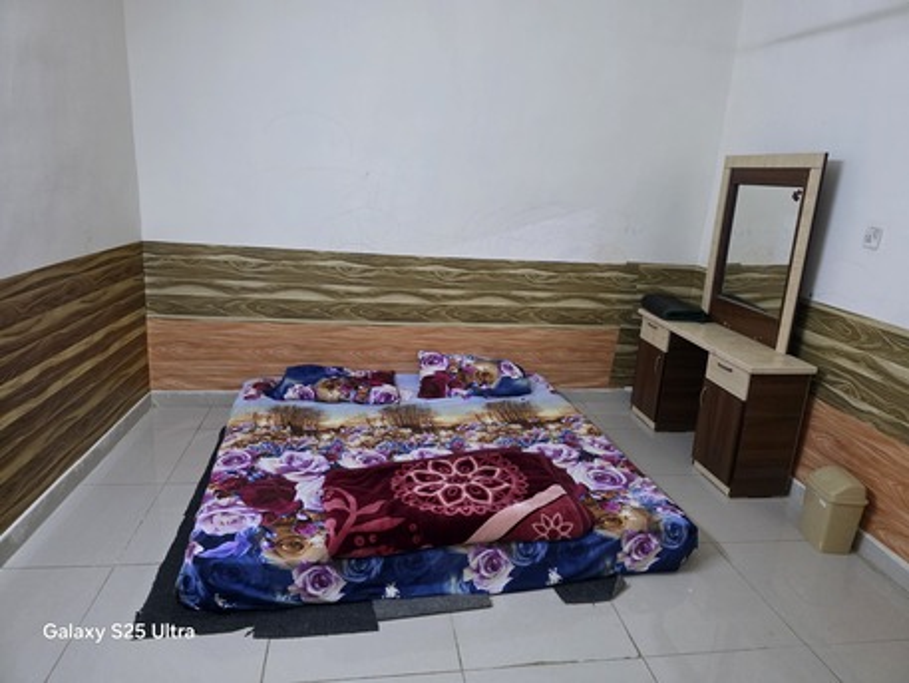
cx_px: 454
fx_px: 604
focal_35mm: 23
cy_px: 342
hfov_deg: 73.9
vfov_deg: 58.9
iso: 1250
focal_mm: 6.3
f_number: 1.7
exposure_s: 1/120
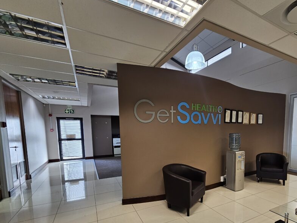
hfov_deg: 89.6
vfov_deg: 73.0
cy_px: 144
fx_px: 146
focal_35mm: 17
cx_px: 182
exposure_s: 1/50
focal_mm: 2.2
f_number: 2.2
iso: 125
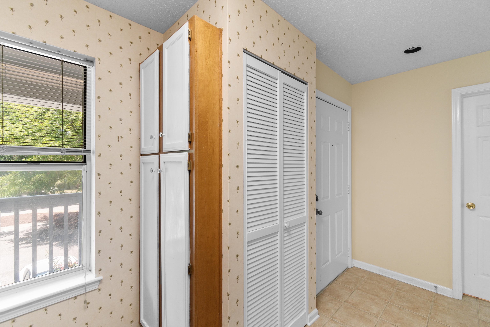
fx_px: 204
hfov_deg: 100.4
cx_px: 245
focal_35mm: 15
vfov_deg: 77.3
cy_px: 164
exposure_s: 1/8
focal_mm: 10
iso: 100
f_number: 4.5
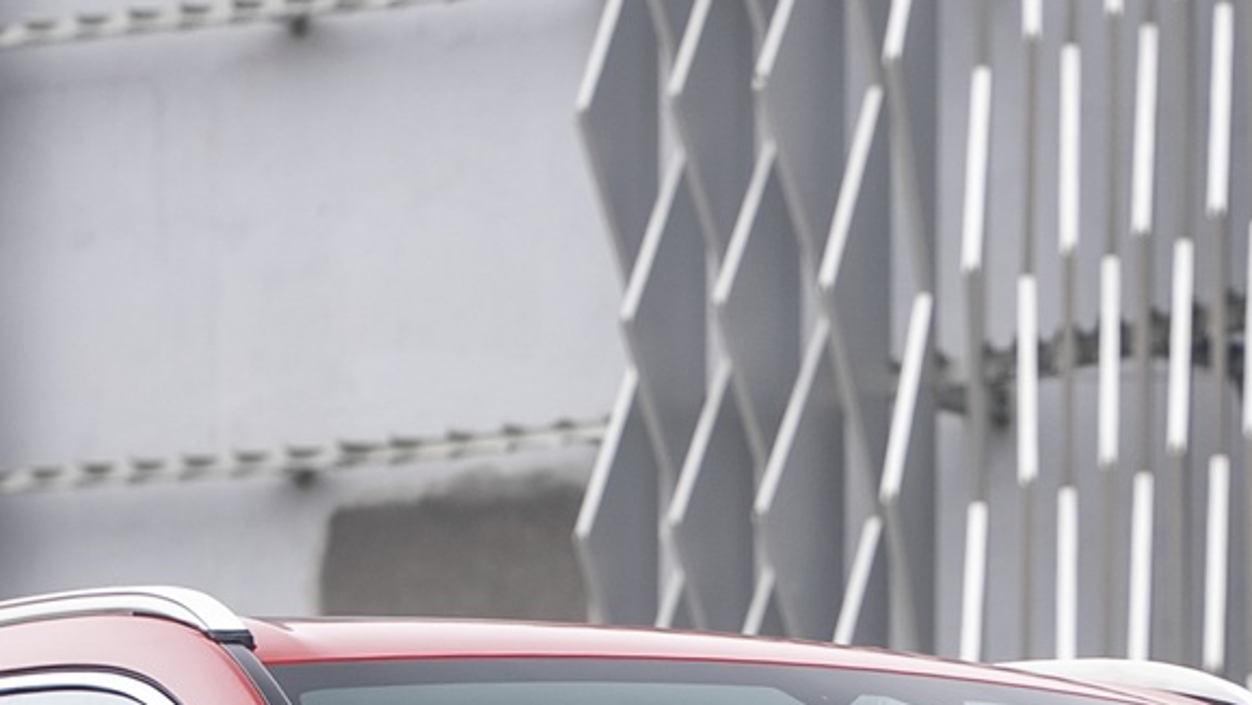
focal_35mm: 281
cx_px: 1162
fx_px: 9331
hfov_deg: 7.7
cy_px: 1189
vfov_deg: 4.3
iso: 250
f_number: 5
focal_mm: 70
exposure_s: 1/100
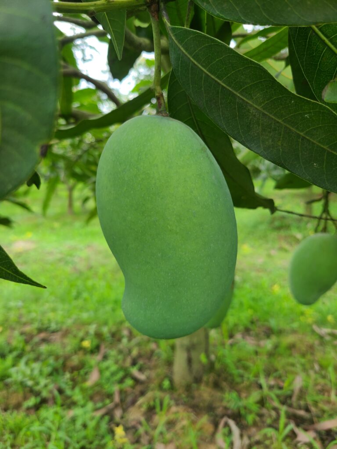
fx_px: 337
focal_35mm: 26
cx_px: 168
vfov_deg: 67.3
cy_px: 224
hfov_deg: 53.1
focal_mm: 5.4
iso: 40
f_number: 1.8
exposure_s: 1/463
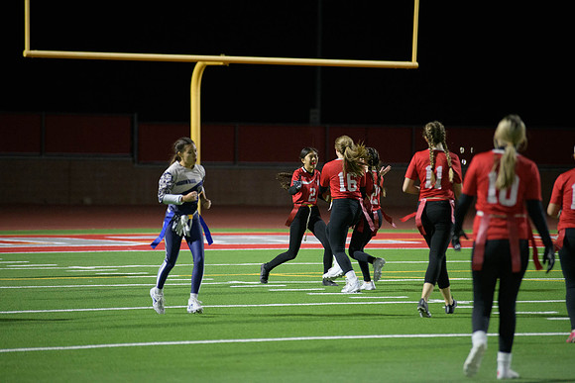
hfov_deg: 10.3
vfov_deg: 6.9
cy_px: 192
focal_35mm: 200
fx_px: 3195
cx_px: 288
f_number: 2.8
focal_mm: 200
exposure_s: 1/640
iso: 4500
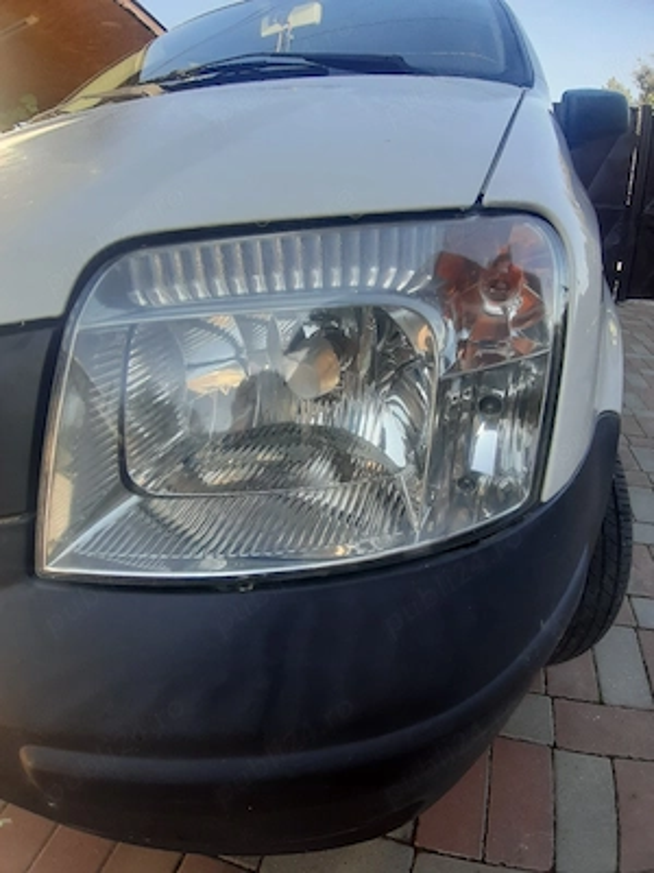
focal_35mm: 18
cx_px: 327
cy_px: 436
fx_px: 453
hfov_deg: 71.6
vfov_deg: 87.8
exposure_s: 1/196
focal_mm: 1.87
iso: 40
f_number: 2.4
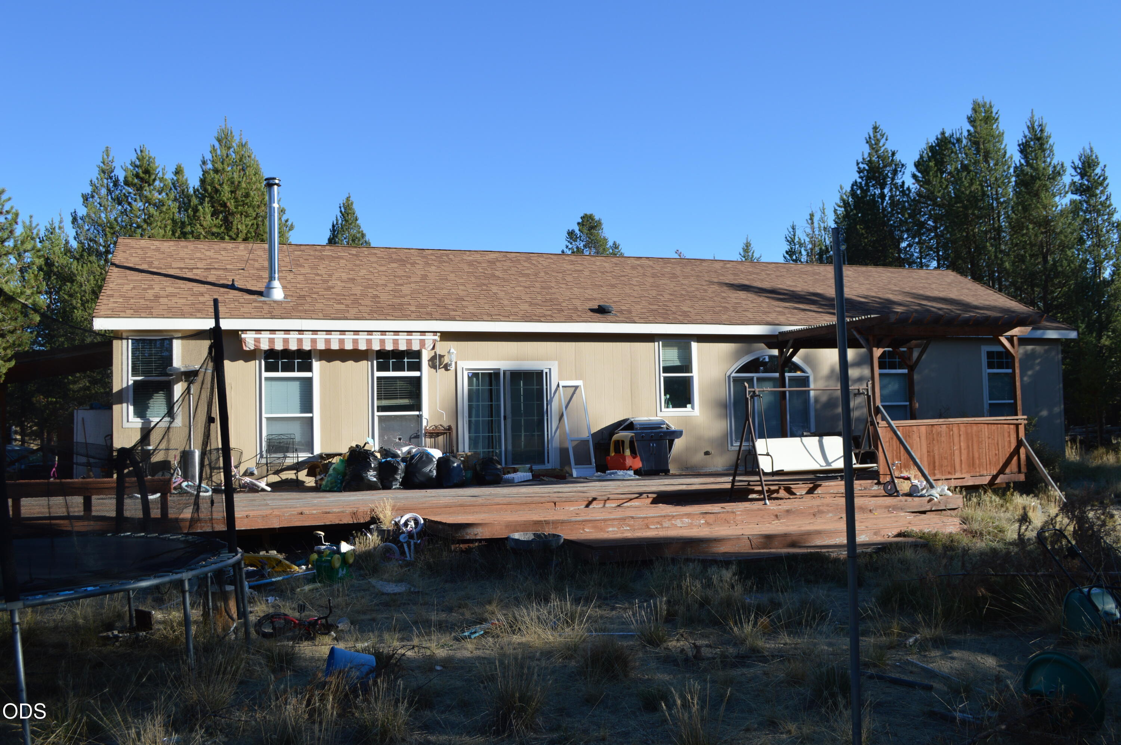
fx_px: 933
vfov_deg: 43.5
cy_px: 372
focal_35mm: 30
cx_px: 560
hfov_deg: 62.0
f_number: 7.1
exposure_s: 1/200
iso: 100
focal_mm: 20
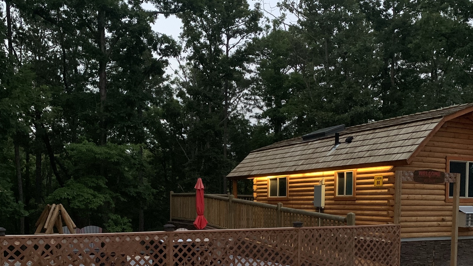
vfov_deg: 29.9
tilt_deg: -4.2
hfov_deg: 52.8
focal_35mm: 38
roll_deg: -1.3
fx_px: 477
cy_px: 239
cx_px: 235
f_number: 1.8
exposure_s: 1/28
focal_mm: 4.25
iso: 800
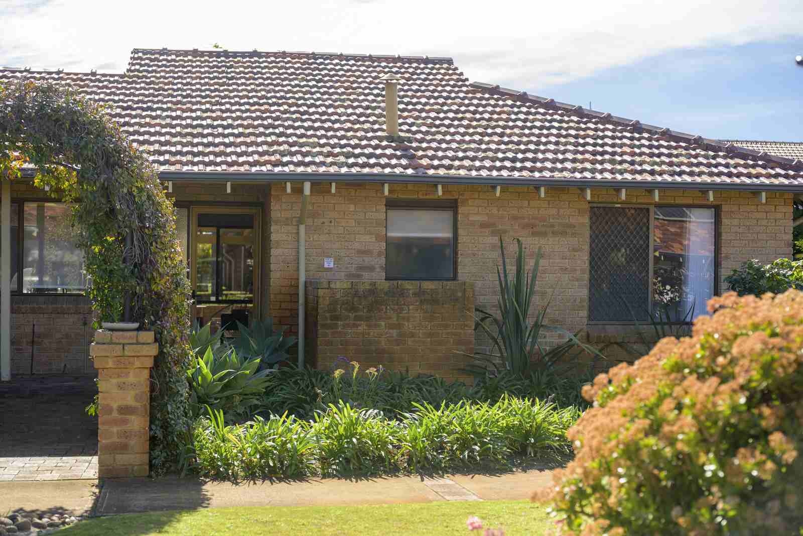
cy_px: 268
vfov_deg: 24.6
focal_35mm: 55
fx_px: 1227
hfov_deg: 36.2
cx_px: 402
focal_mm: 55
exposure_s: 1/800
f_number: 2.8
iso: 100
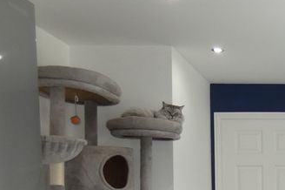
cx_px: 374
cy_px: 232
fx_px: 514
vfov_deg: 19.6
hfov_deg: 26.2
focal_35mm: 65
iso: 125
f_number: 2.8
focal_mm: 3.6
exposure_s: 1/60
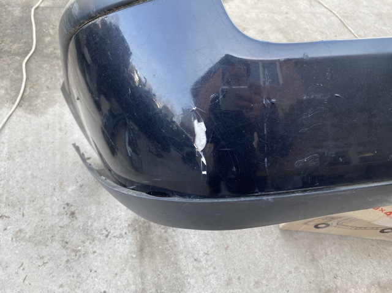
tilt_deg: -52.9
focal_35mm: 26
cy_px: 146
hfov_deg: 67.3
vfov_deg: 53.0
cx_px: 196
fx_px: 294
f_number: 1.8
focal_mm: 4.25
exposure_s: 1/121
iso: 32
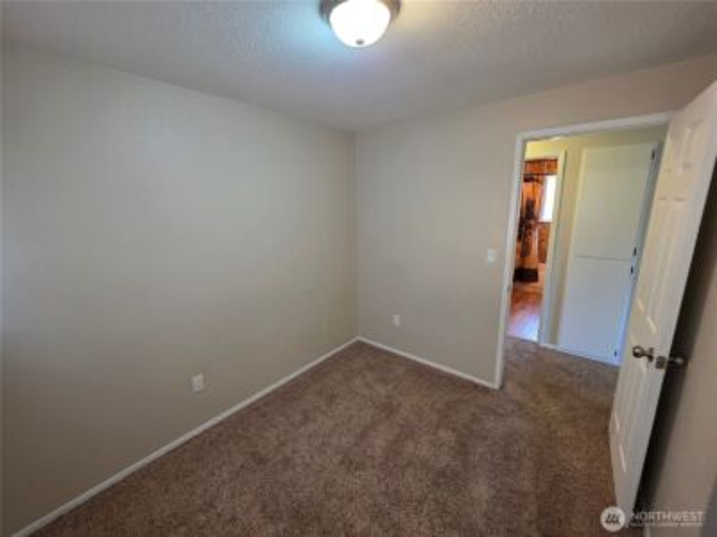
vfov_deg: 89.9
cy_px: 268
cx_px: 358
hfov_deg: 106.2
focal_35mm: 13
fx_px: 269
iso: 160
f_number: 1.9
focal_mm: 2.2
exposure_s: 1/60
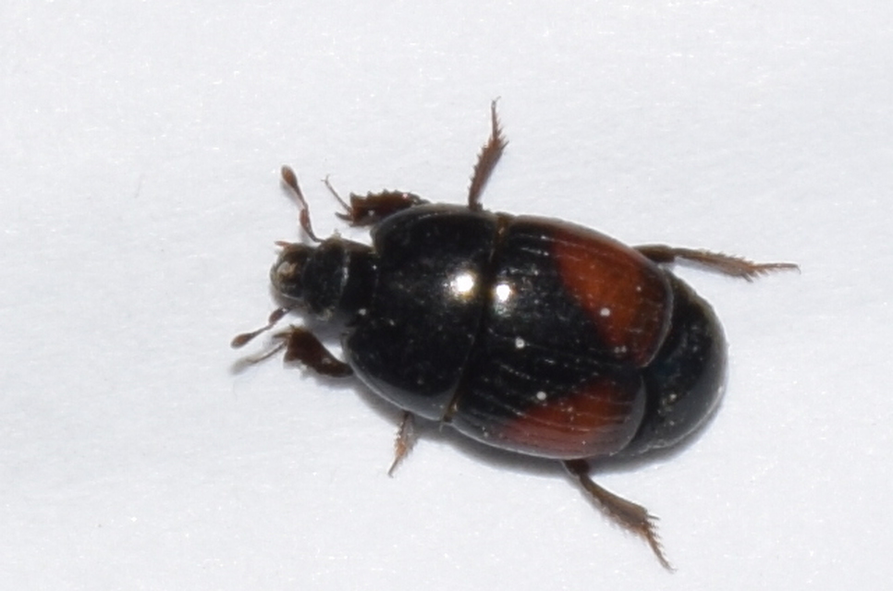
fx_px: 5199
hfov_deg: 9.8
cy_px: 296
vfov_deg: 6.5
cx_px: 446
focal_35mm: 210
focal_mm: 140
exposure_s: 1/60
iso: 100
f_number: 8
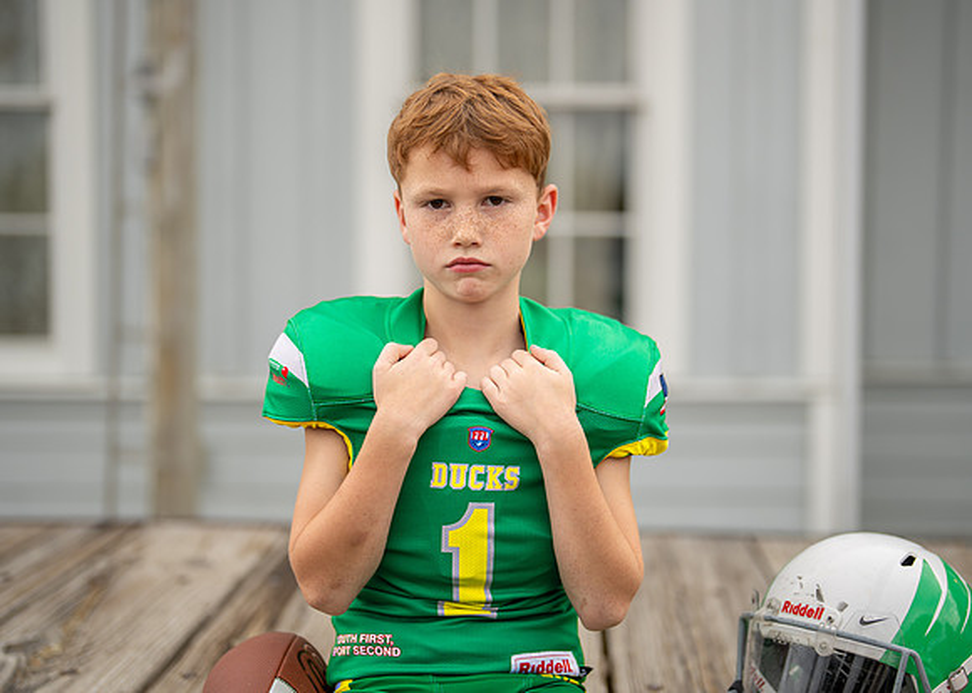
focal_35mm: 56
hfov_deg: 35.0
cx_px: 497
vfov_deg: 25.4
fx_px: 1542
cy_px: 333
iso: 125
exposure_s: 1/2000
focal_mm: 50
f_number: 1.2
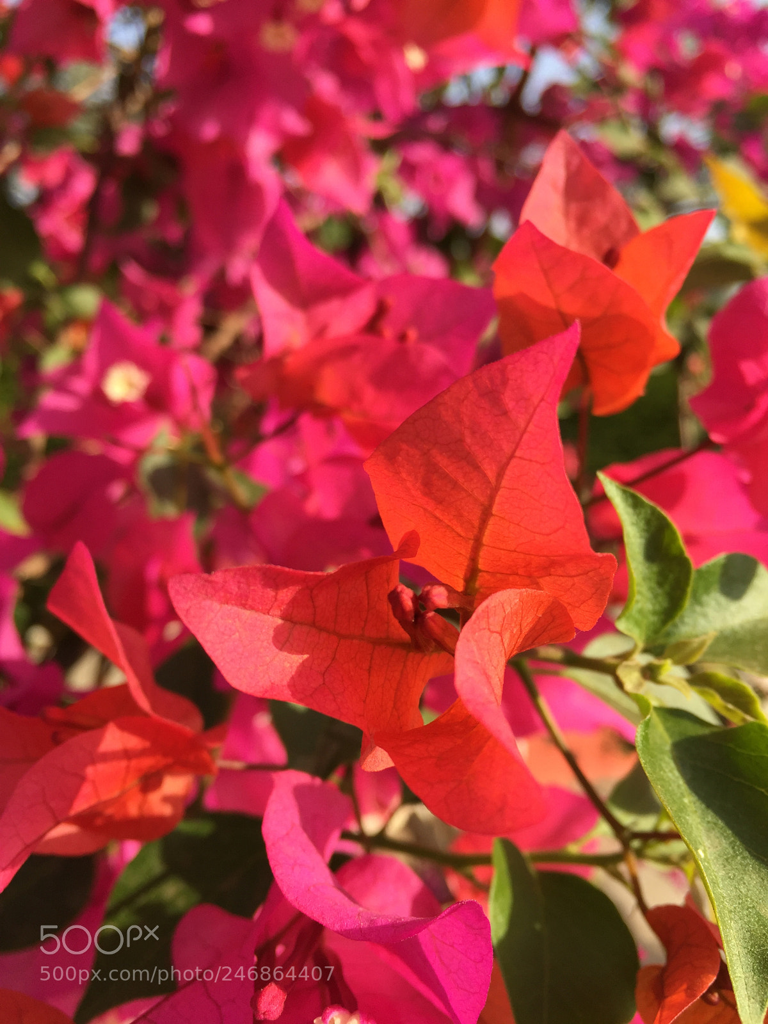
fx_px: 858
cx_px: 384
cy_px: 512
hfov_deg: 48.2
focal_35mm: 29
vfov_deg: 61.7
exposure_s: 1/732
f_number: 2.2
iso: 32
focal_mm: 4.15
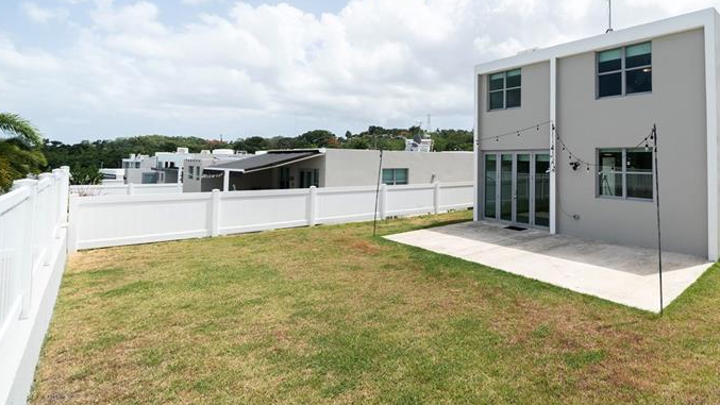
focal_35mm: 19
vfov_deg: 57.6
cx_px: 499
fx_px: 363
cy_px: 149
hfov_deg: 85.3
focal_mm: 12
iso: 160
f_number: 6.3
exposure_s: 1/1250
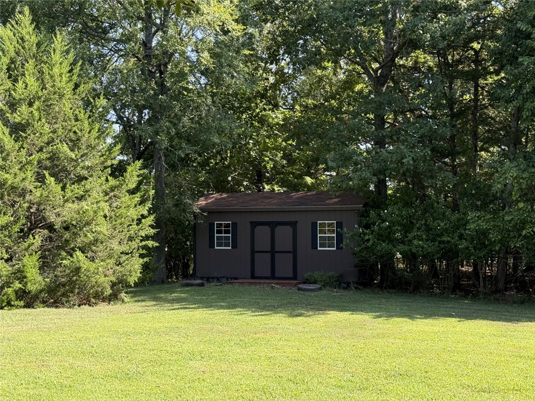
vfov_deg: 30.3
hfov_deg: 39.7
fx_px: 742
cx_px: 268
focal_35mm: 48
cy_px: 200
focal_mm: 6.76
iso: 100
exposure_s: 1/706
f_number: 1.78
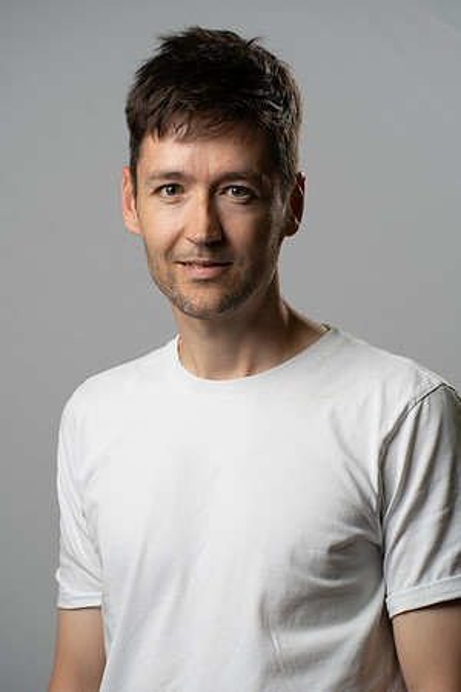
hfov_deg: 7.6
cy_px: 346
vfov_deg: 11.4
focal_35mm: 180
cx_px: 230
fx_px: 3457
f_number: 7.1
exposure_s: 1/160
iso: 160
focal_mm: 180
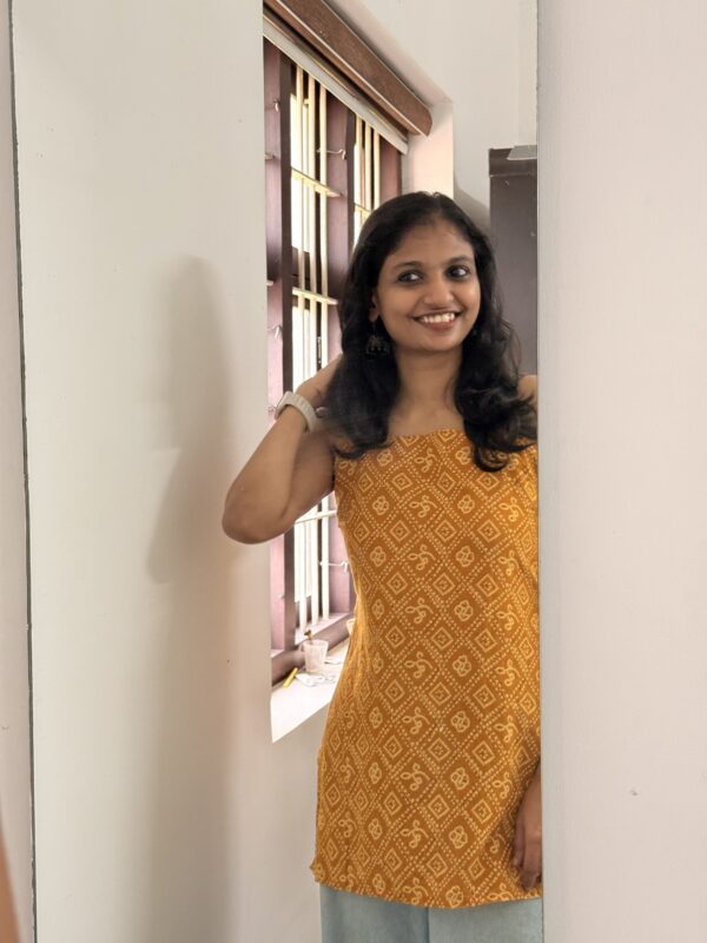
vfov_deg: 39.7
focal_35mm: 48
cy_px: 472
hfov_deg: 30.3
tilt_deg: -3.5
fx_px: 1307
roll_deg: +0.1
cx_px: 354
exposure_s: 1/50
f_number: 1.78
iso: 200
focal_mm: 6.76
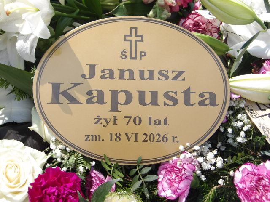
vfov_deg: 27.5
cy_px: 101
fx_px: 413
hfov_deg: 36.2
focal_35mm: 53
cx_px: 135
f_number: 15
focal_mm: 9.4
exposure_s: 1/60
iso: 100
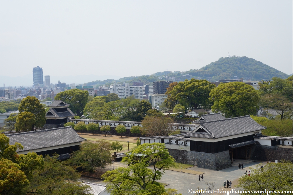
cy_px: 98
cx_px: 146
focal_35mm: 54
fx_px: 439
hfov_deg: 36.9
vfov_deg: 25.0
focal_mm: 36
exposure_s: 1/320
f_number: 13
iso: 200
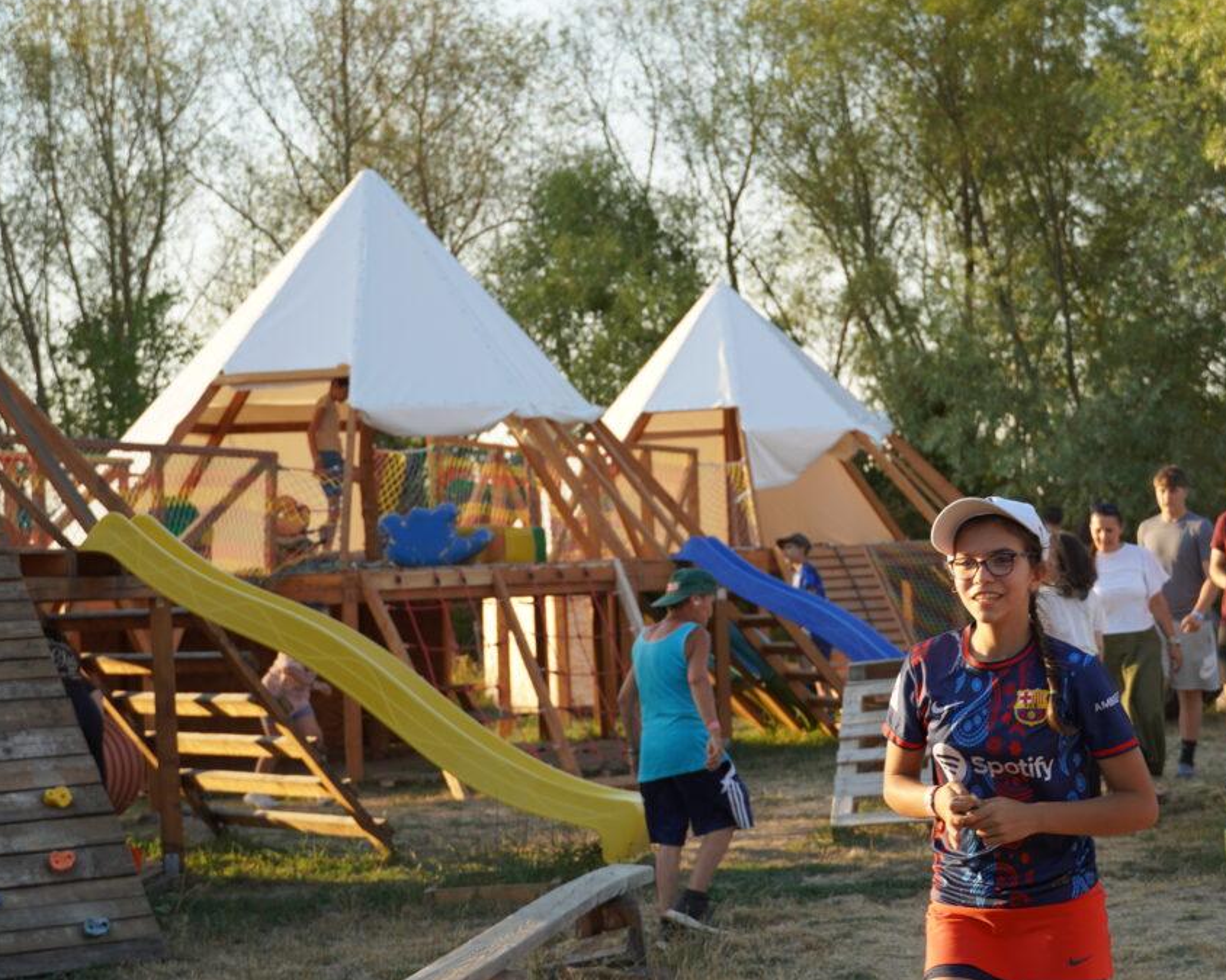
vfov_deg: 17.0
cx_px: 690
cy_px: 489
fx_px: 3286
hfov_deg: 21.1
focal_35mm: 91
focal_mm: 53
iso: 100
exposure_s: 1/160
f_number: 5
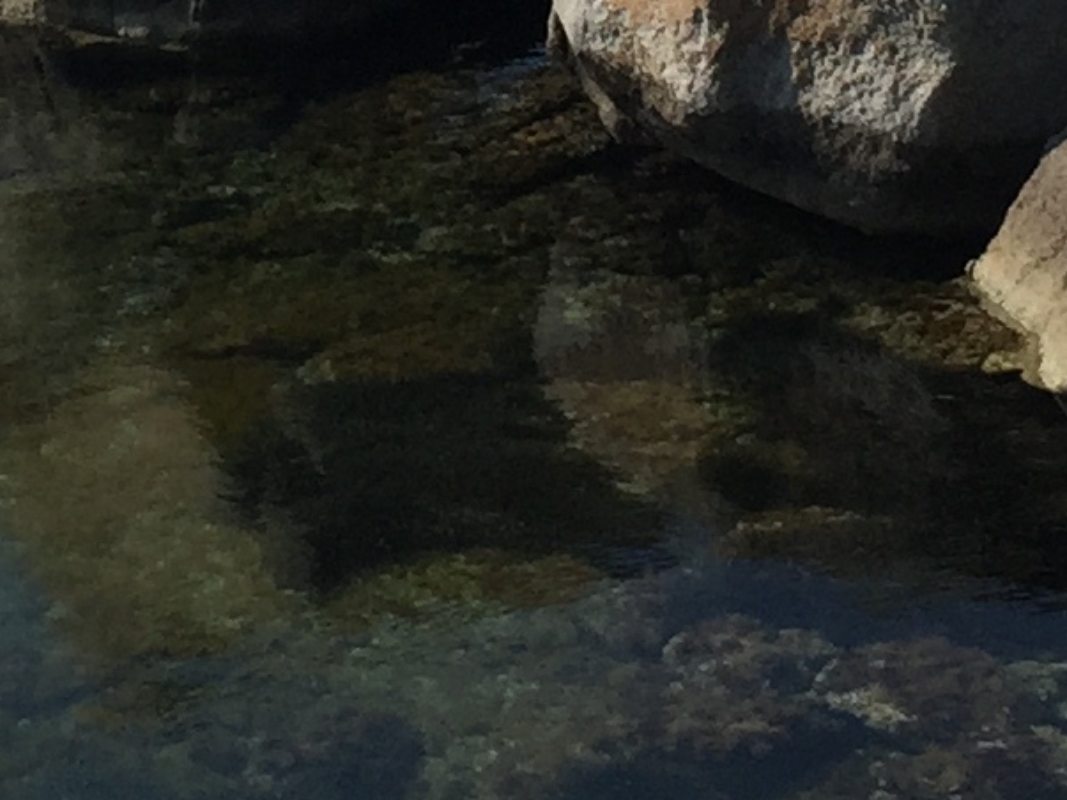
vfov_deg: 8.9
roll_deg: -0.2
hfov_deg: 12.6
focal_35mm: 157
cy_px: -818
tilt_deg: -5.6
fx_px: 4838
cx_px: 313
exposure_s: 1/3300
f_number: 2.2
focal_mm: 4.15
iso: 32
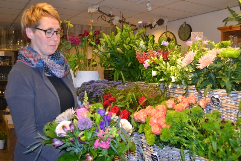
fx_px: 241
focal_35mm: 36
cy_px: 80
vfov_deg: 36.9
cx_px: 120
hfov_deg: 53.1
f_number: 4
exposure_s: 1/60
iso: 1100
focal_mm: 24
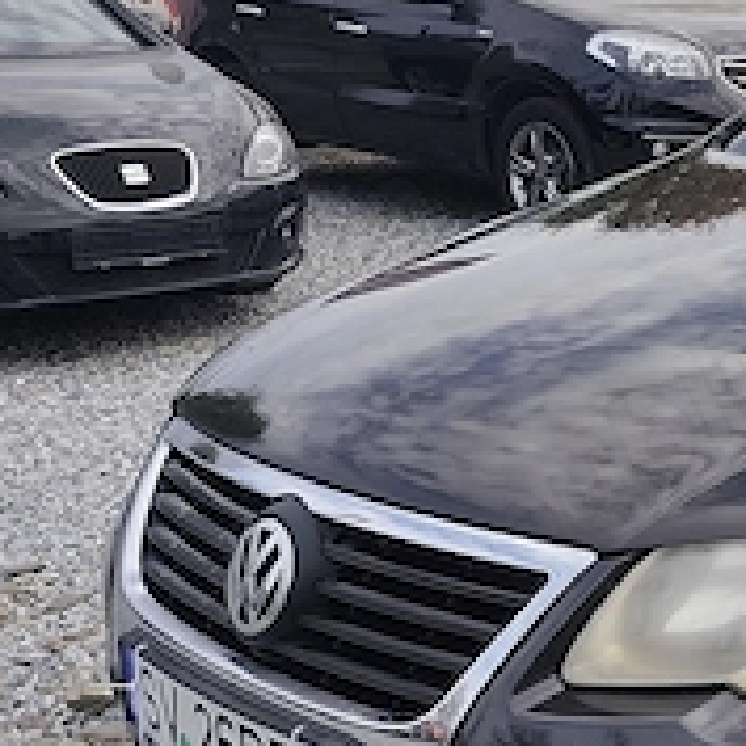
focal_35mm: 69
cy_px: 421
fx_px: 1682
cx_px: 1045
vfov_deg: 25.0
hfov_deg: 21.8
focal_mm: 6.19
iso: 50
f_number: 1.65
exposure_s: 1/586
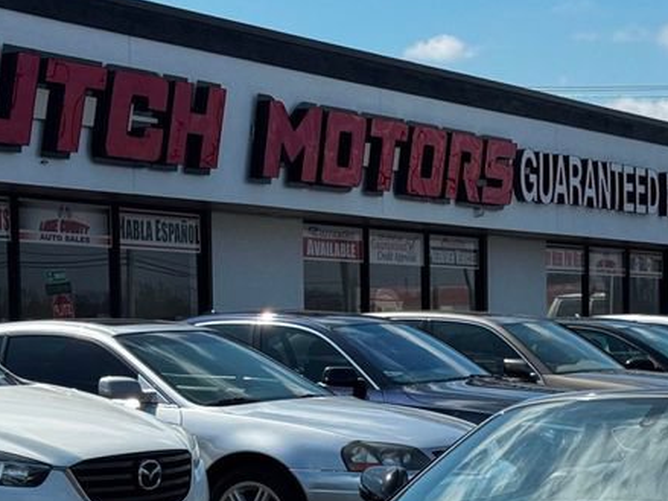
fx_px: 2161
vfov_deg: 13.1
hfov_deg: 17.4
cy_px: 496
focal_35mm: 112
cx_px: 528
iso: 64
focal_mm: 6.76
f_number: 1.78
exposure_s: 1/4310
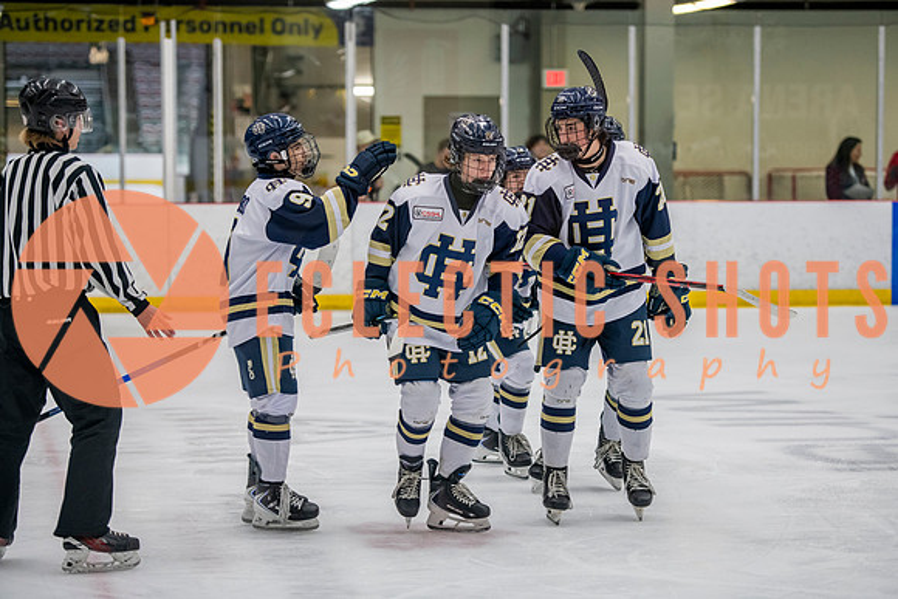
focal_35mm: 116
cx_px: 474
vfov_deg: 11.8
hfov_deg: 17.6
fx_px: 2898
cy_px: 291
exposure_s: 1/640
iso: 2000
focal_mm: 110
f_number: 3.2
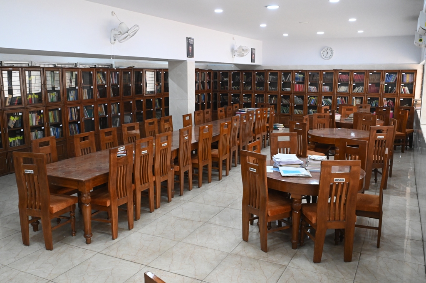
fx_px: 378
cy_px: 142
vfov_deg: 41.1
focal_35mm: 32
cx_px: 213
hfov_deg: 58.8
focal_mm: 32
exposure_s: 1/160
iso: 8000
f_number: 7.1
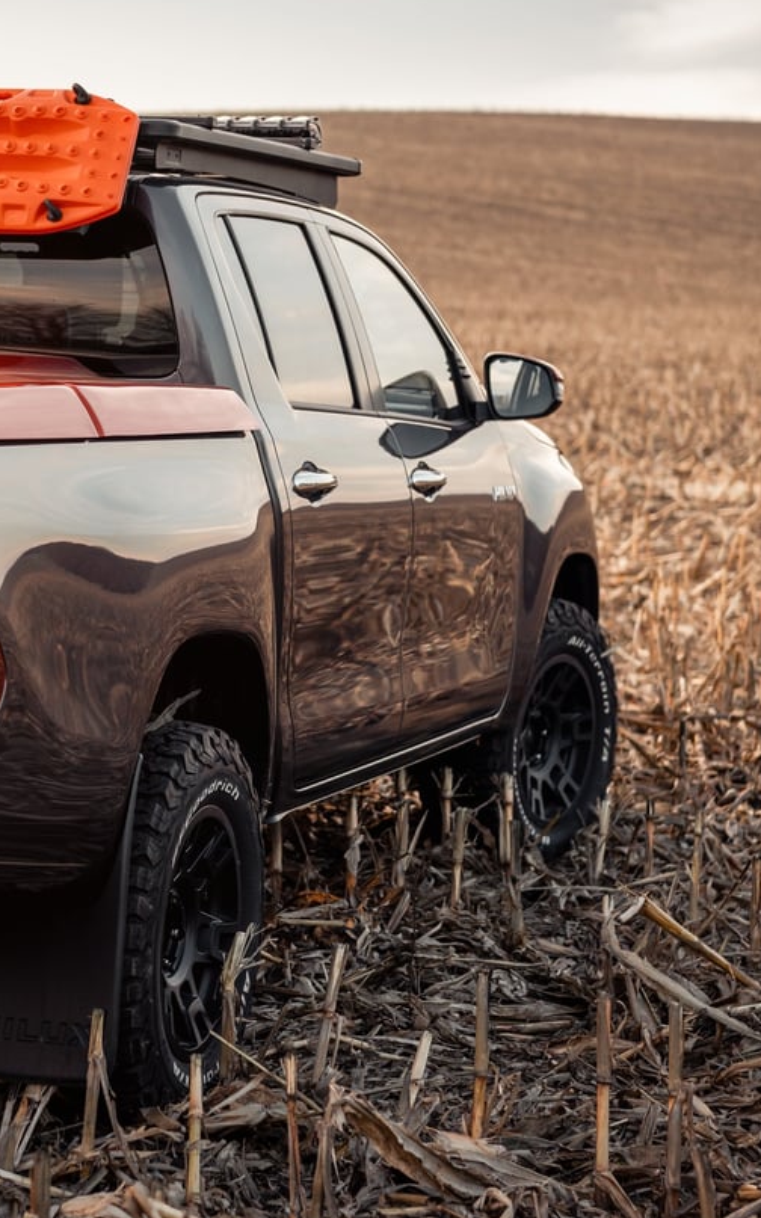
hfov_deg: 12.8
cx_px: 282
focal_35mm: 102
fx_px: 3387
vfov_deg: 20.4
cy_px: 584
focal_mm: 70
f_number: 3.5
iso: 800
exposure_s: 1/640
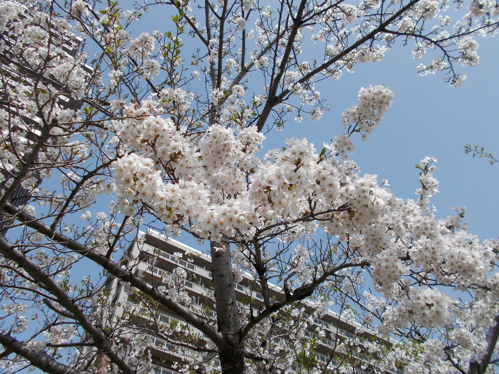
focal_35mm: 30
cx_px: 250
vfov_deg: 46.8
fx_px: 432
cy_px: 187
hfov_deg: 60.0
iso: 80
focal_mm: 5.3
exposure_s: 1/1000
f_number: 3.4
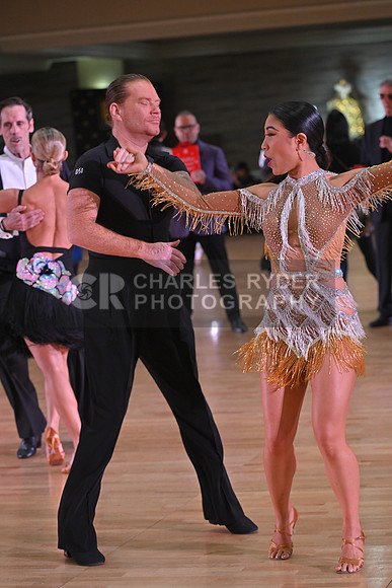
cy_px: 294
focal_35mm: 116
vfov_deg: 17.6
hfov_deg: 11.8
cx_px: 196
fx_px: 1893
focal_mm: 116
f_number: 5
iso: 2000
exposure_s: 1/320
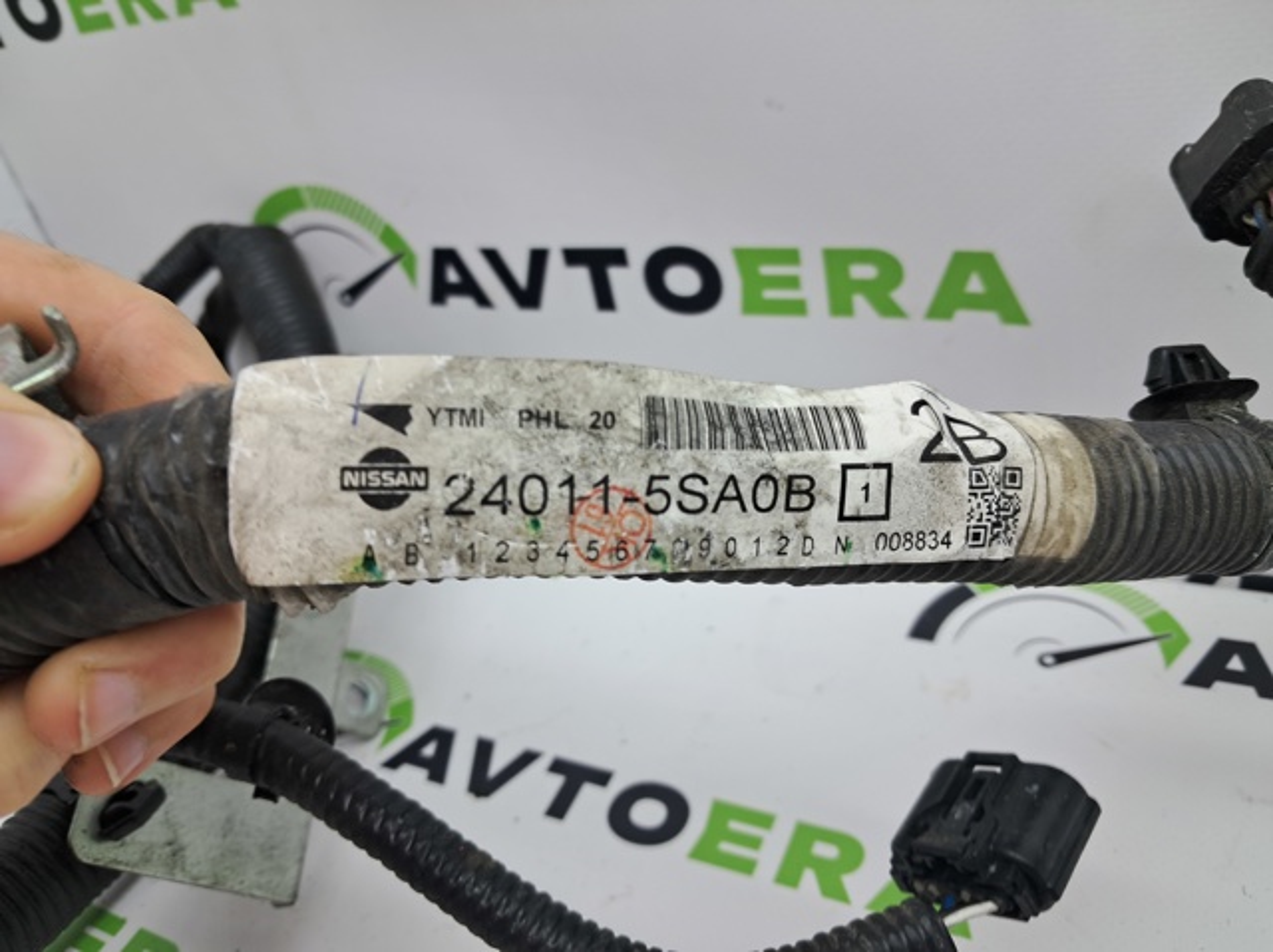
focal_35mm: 27
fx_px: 992
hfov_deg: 65.4
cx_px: 636
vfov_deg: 51.3
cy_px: 476
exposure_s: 1/50
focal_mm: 4
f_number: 1.8
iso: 50
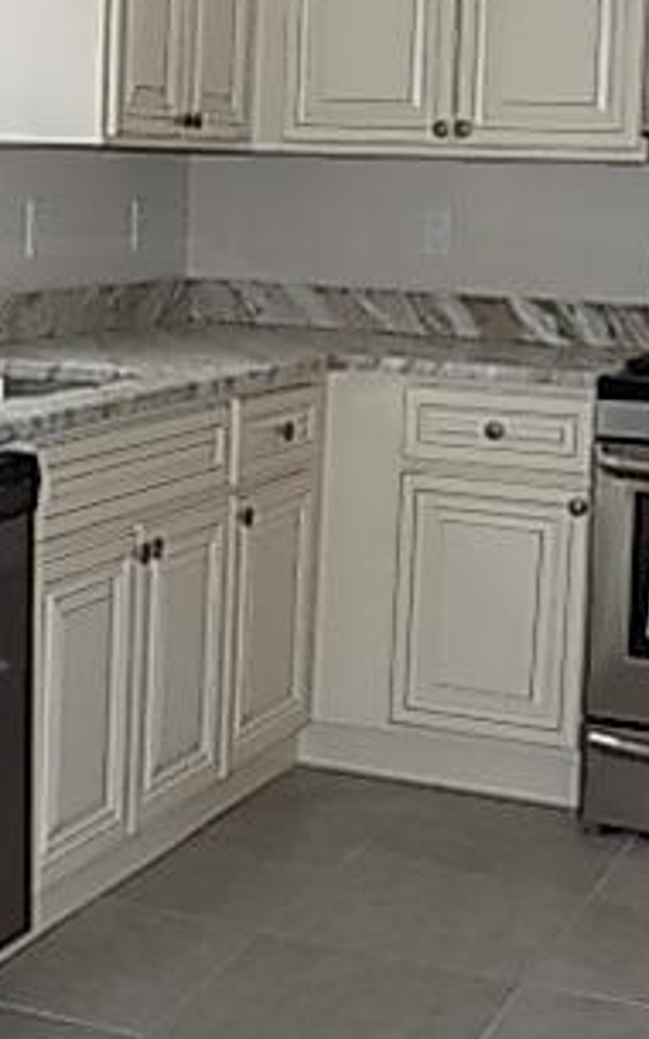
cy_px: 359
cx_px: 174
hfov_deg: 19.3
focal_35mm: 67
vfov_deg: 30.4
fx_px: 1896
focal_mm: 5.3
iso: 200
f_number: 3.3
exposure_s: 1/30
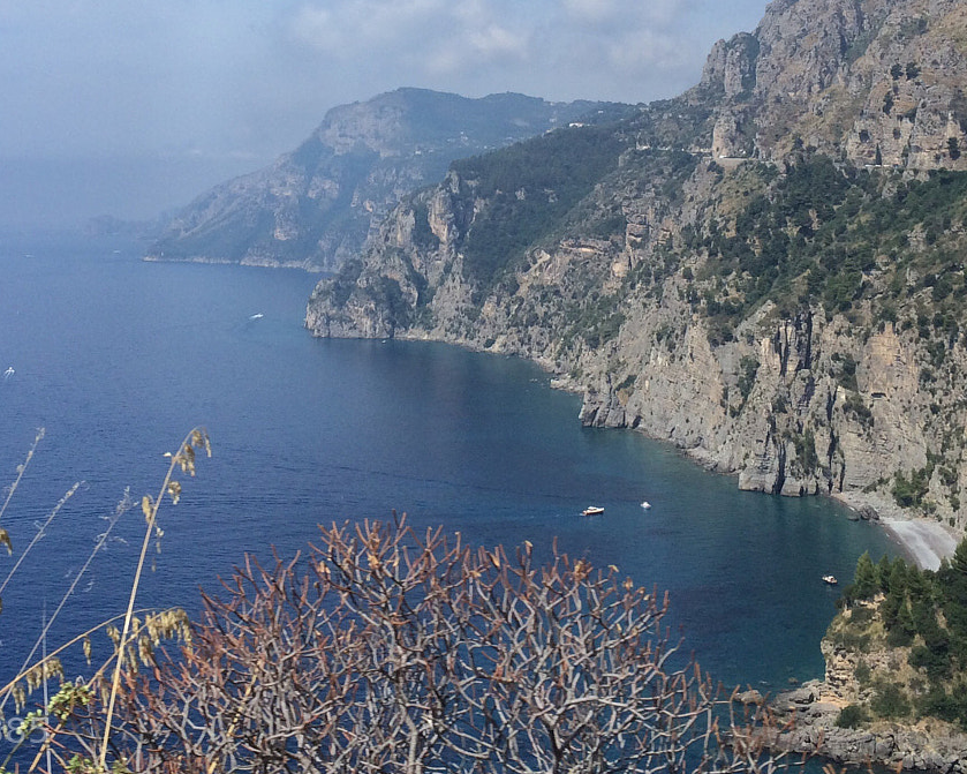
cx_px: 368
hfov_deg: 34.6
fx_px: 1545
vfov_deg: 27.4
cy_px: 129
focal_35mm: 54
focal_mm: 4.15
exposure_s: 1/1282
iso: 32
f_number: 2.2
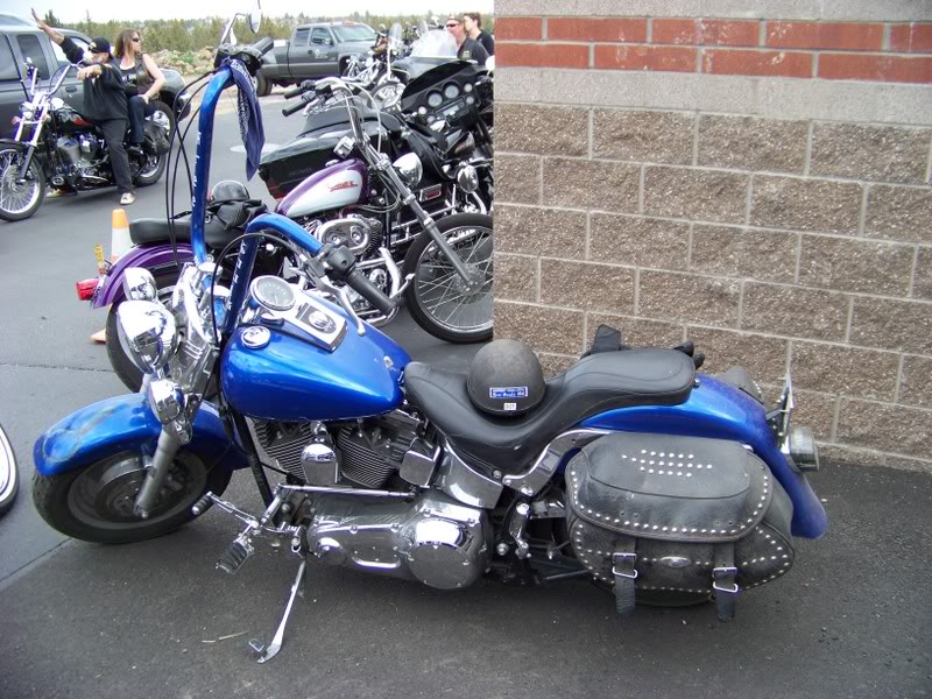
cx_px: 466
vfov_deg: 39.7
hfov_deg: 51.4
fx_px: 969
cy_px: 350
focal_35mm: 36
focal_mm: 5.85
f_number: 2.8
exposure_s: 1/250
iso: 65
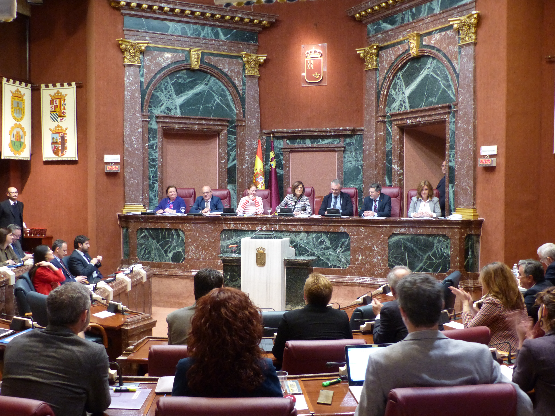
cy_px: 213
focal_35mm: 38
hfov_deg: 49.0
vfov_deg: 37.7
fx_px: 609
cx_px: 275
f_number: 2.8
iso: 400
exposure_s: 1/15
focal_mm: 6.6
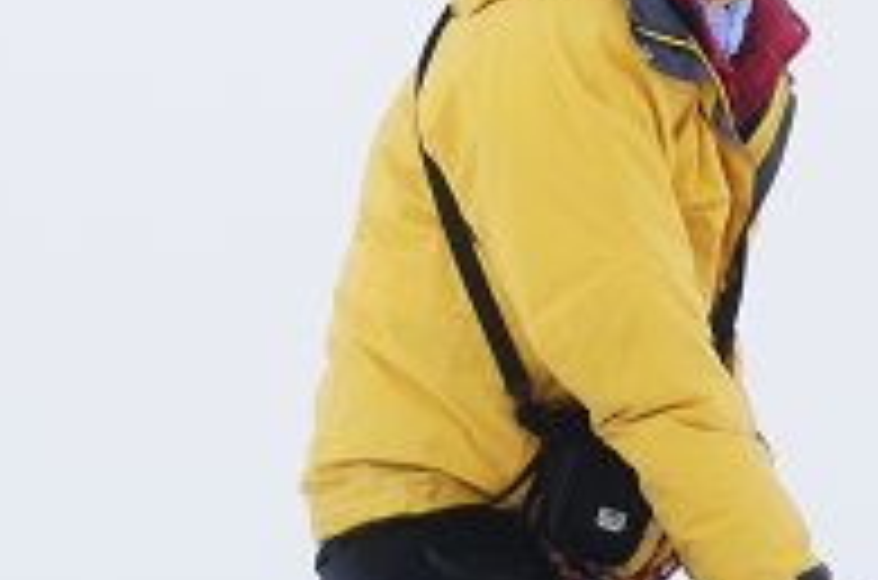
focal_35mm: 148
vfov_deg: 9.1
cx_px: 261
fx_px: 3601
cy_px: -65
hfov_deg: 13.9
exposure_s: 1/400
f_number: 7.1
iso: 320
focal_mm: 24
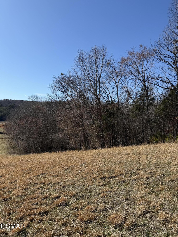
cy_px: 118
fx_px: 165
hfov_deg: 56.8
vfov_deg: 71.6
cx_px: 89
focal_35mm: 24
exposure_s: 1/3953
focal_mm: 6.76
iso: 80
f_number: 1.78
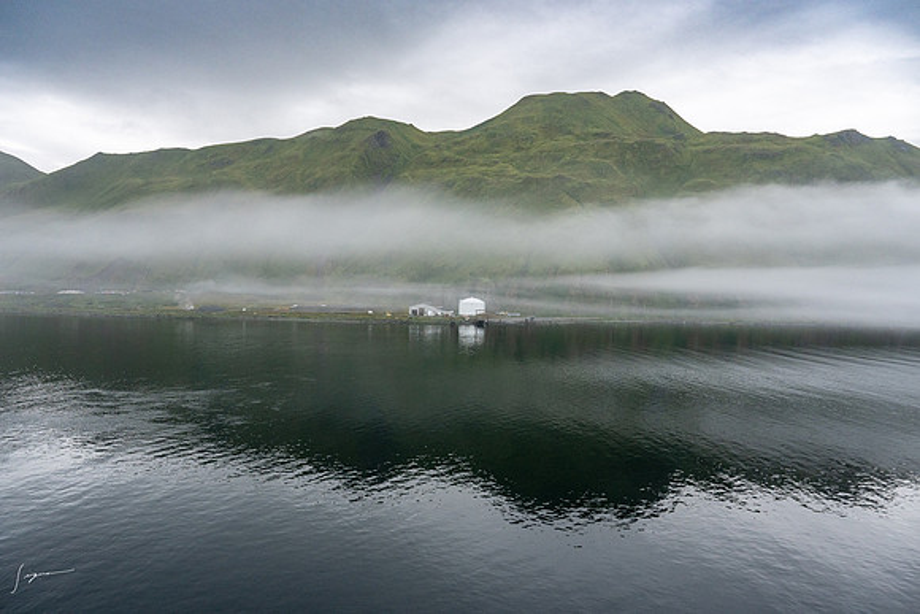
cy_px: 307
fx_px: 613
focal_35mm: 24
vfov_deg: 53.2
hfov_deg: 73.7
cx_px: 460
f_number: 8
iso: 1000
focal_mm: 24
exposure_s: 1/125
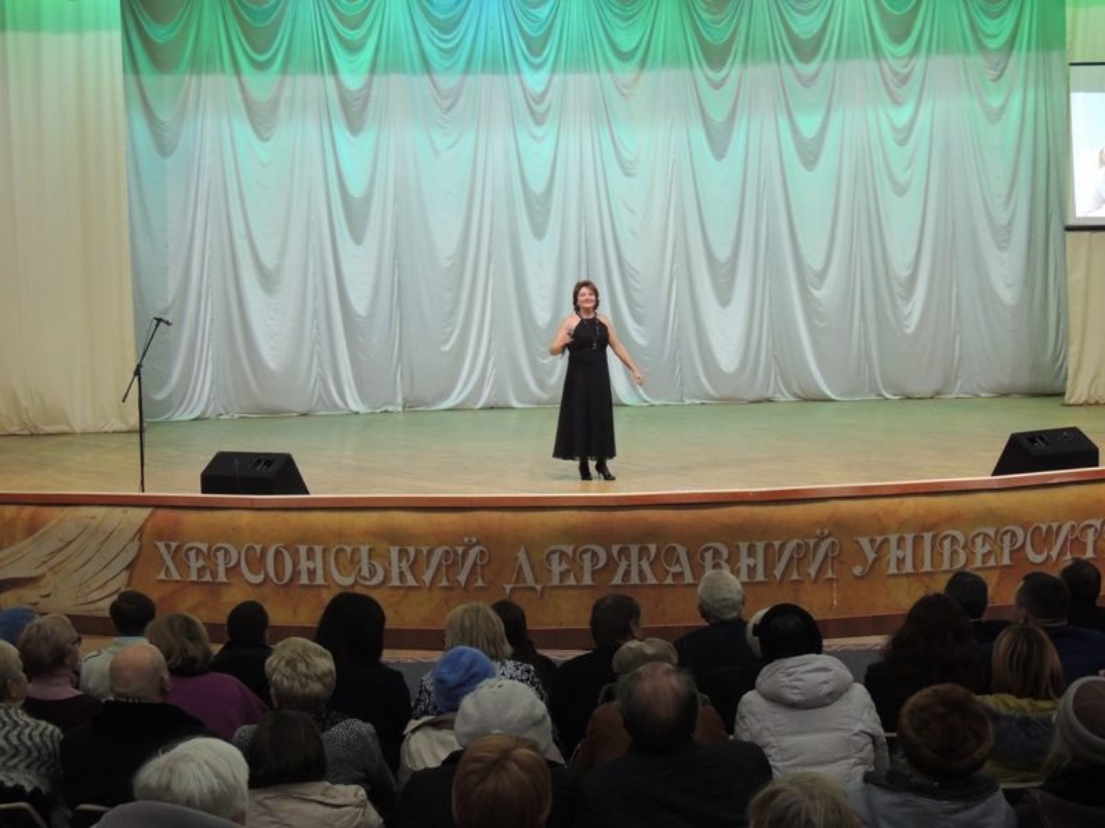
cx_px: 552
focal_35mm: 47
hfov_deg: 40.4
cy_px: 414
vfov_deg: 30.9
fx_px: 1500
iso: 400
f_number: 3.5
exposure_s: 1/20
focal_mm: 8.3
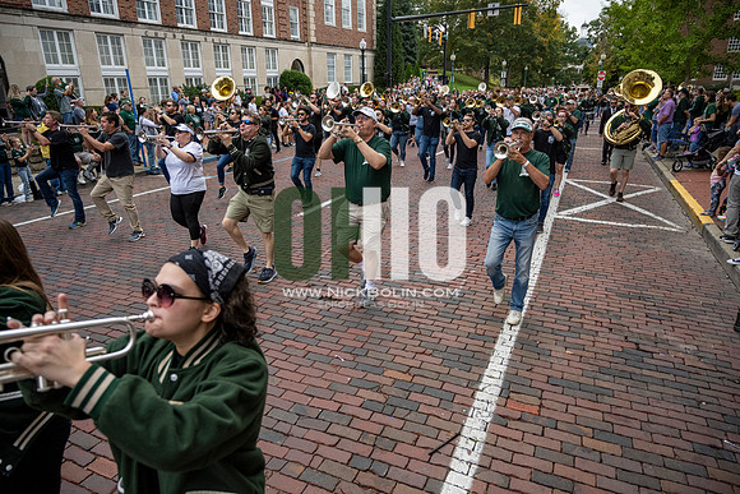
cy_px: 247
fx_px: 493
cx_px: 370
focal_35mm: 24
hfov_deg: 73.7
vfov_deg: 53.2
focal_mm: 24
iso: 1000
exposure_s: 1/1600
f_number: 4
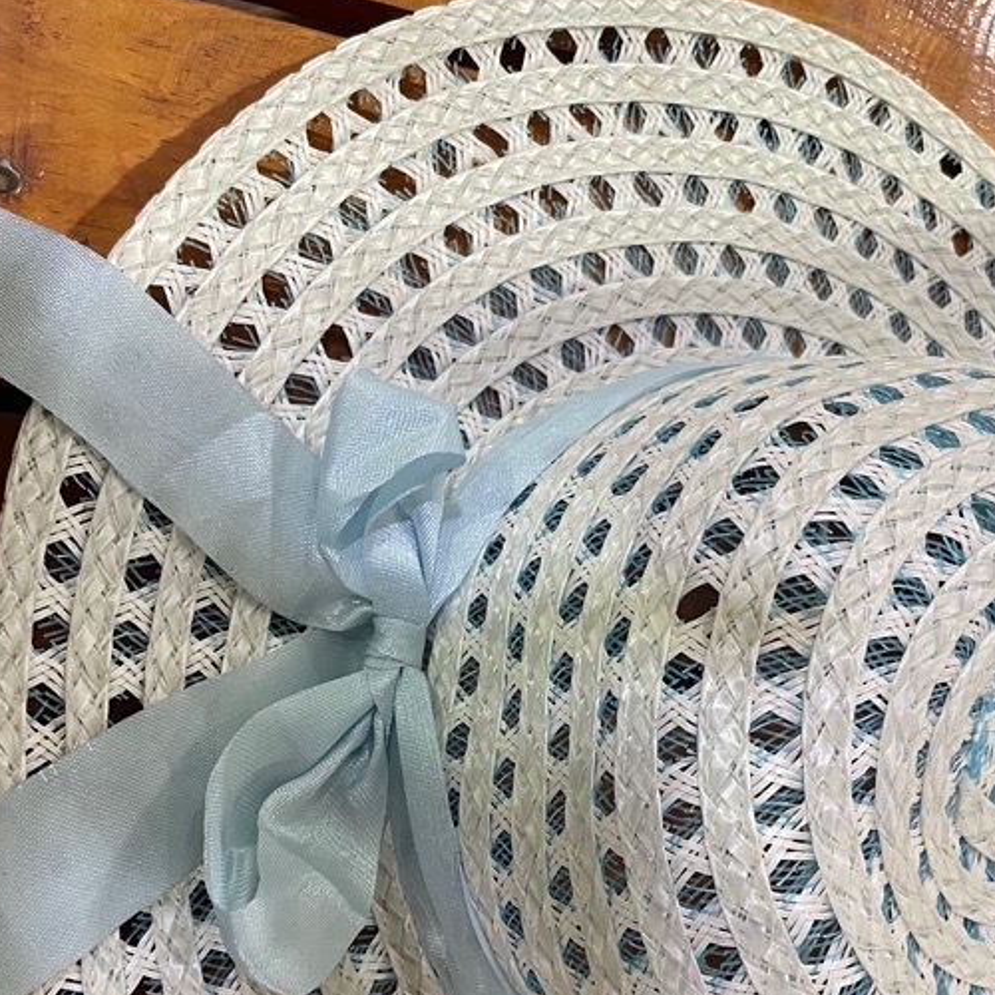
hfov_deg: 36.8
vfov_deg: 35.8
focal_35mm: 46
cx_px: 537
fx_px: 1496
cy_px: 762
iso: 160
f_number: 1.6
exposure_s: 1/50
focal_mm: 4.2
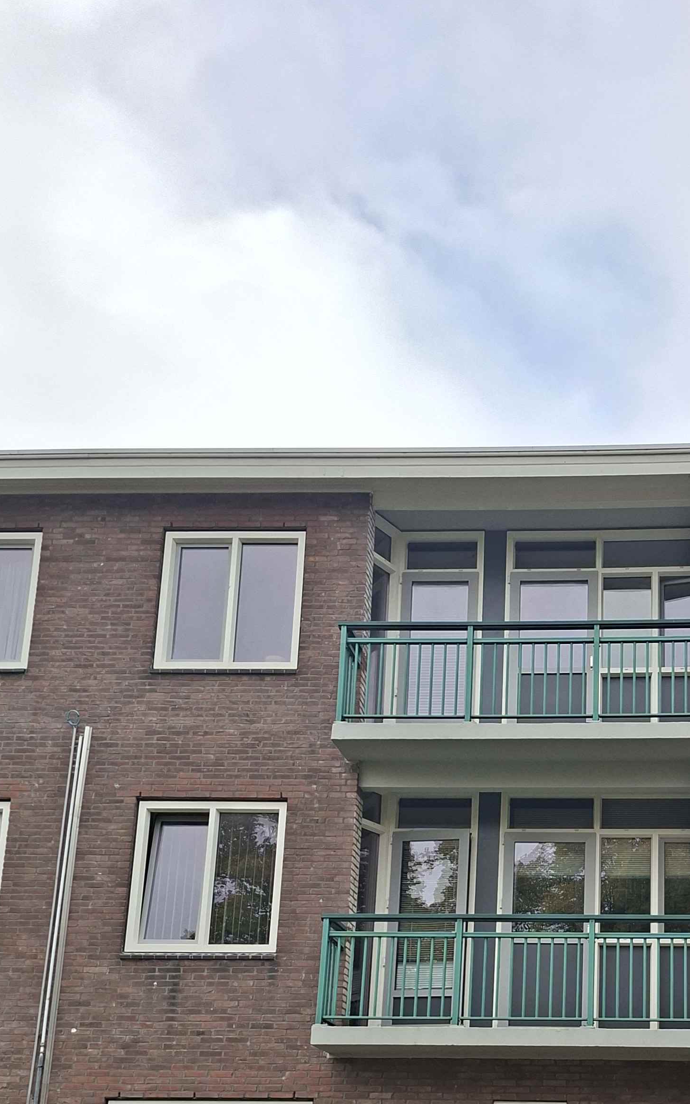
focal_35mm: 42
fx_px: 1264
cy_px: 894
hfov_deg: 29.6
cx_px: 580
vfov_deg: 44.7
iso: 50
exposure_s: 1/629
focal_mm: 5.54
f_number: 1.8
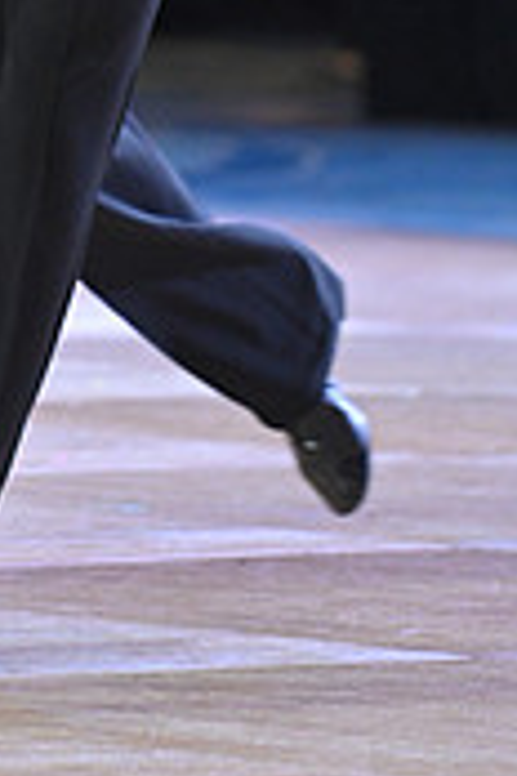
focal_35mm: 667
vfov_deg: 3.1
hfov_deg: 2.1
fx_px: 14367
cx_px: -69
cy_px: -245
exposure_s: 1/250
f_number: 4
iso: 2000
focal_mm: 200
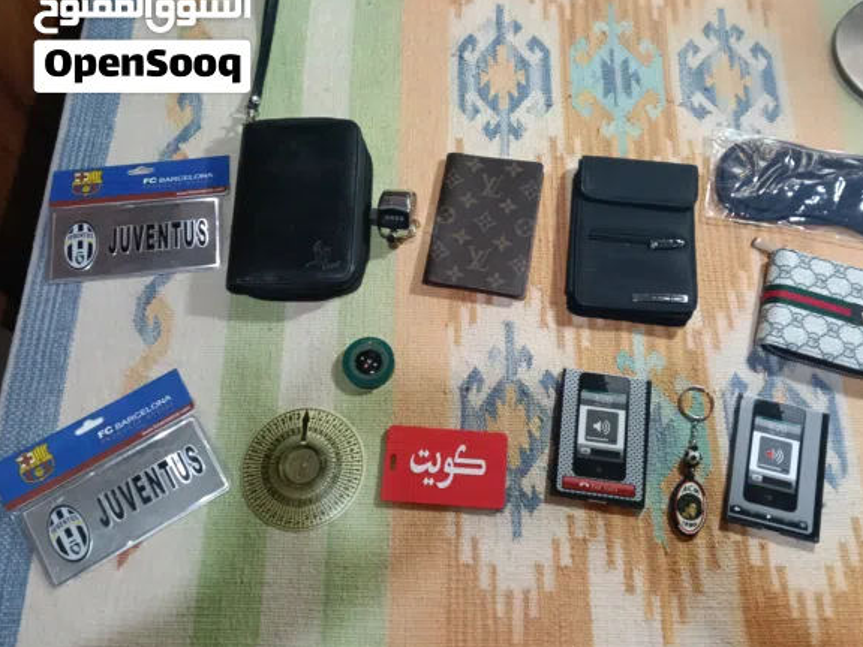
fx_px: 748
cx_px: 476
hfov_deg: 59.8
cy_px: 309
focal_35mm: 30
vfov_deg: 46.8
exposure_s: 1/33.3
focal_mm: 3.98
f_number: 1.8
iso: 640
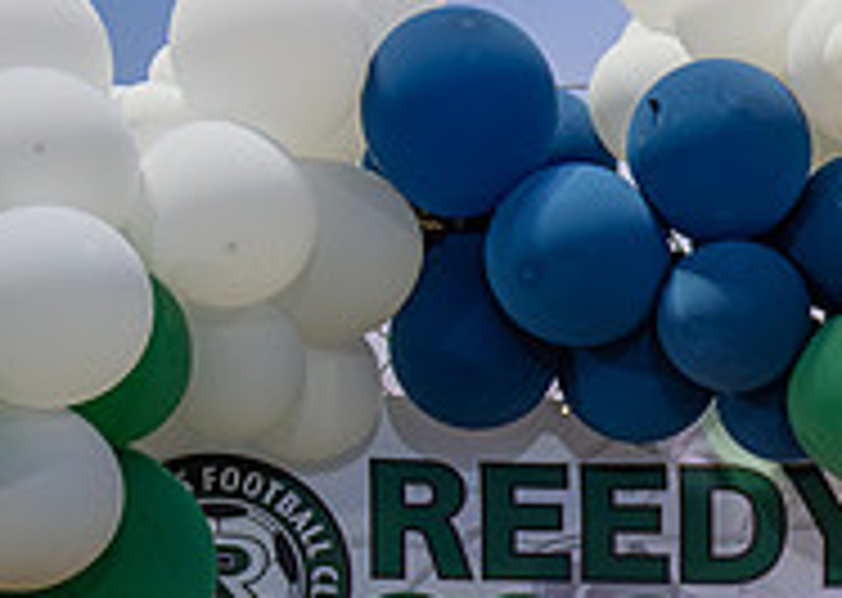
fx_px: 4298
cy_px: 800
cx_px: 1452
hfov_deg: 10.6
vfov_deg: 7.9
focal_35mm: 180
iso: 1600
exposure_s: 1/320
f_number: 1.2
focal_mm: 50
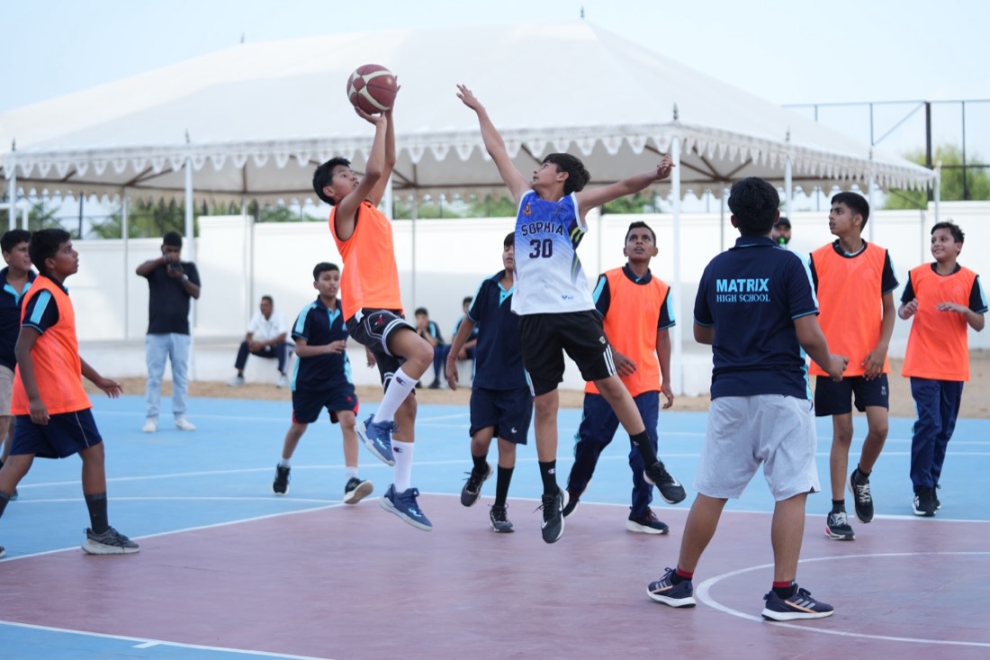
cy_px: 330
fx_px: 1925
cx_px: 495
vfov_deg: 19.5
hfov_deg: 28.8
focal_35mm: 70
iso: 250
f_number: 2.8
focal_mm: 70
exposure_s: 1/1250
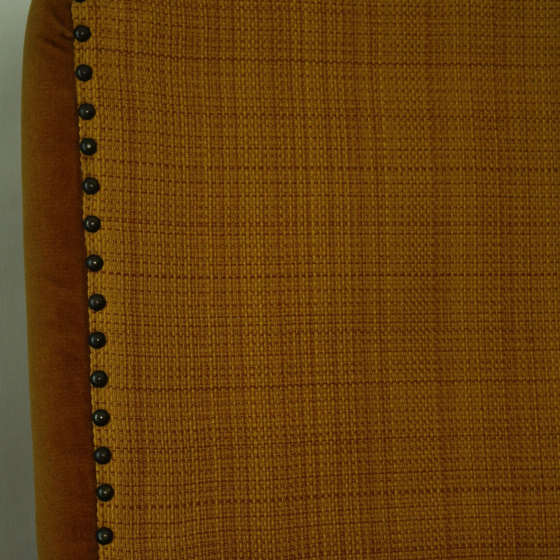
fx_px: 1812
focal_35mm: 99
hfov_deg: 17.6
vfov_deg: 17.6
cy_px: 323
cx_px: 282
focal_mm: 50
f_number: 5.6
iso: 400
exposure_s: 1/30
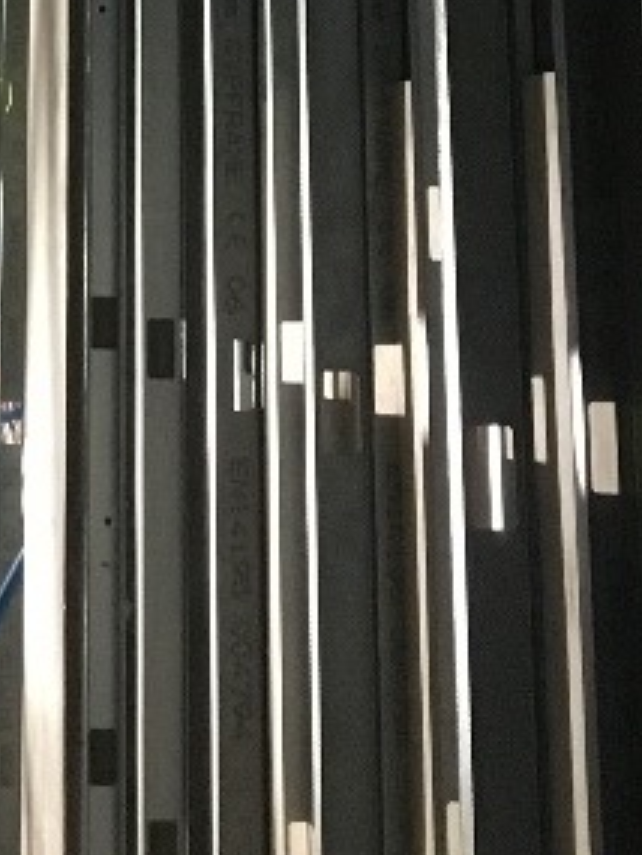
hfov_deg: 12.0
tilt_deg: +17.4
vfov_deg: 13.9
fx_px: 3015
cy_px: -807
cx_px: 6
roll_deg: -1.5
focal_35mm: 122
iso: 250
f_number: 2.2
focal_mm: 4.15
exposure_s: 1/17
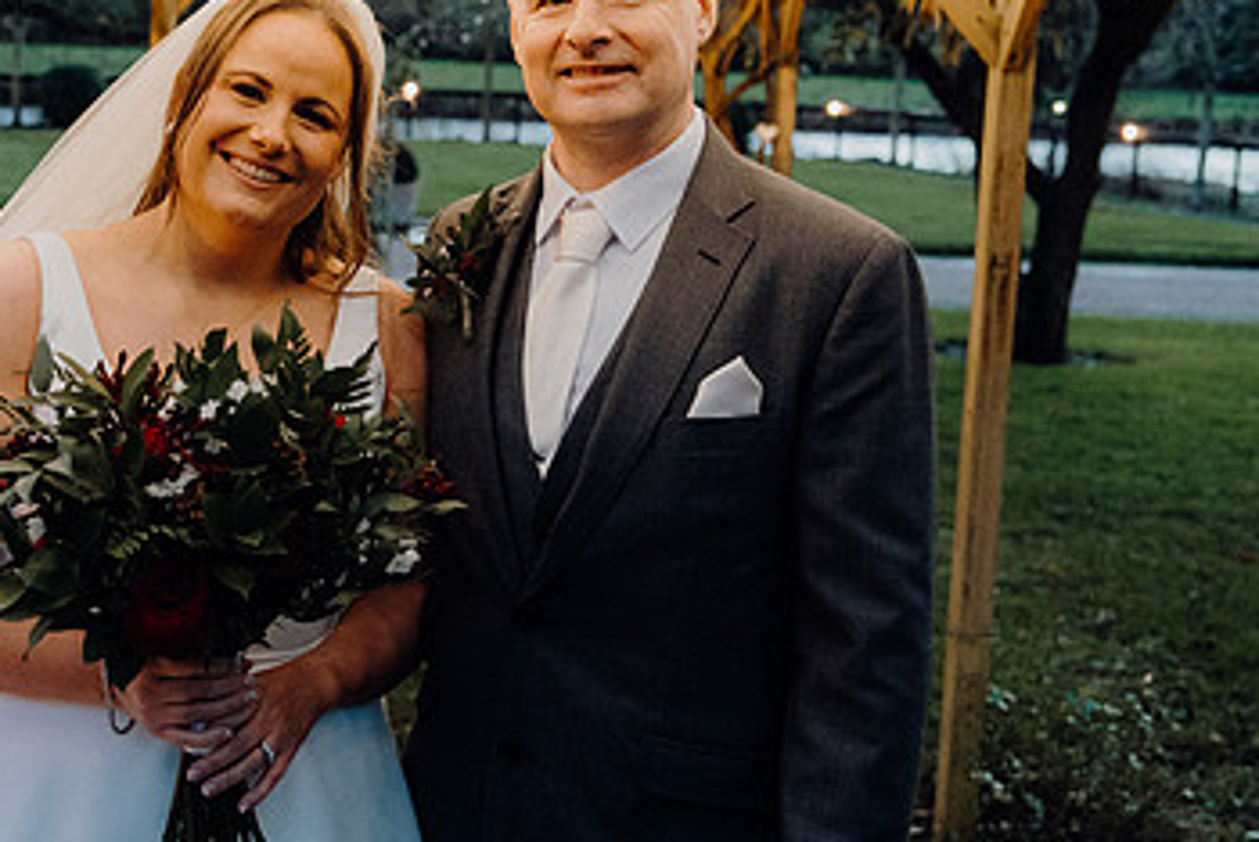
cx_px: 417
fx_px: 1855
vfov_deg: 25.4
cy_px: 246
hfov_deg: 37.1
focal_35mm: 53
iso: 5000
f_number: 3.5
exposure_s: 1/160
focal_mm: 32
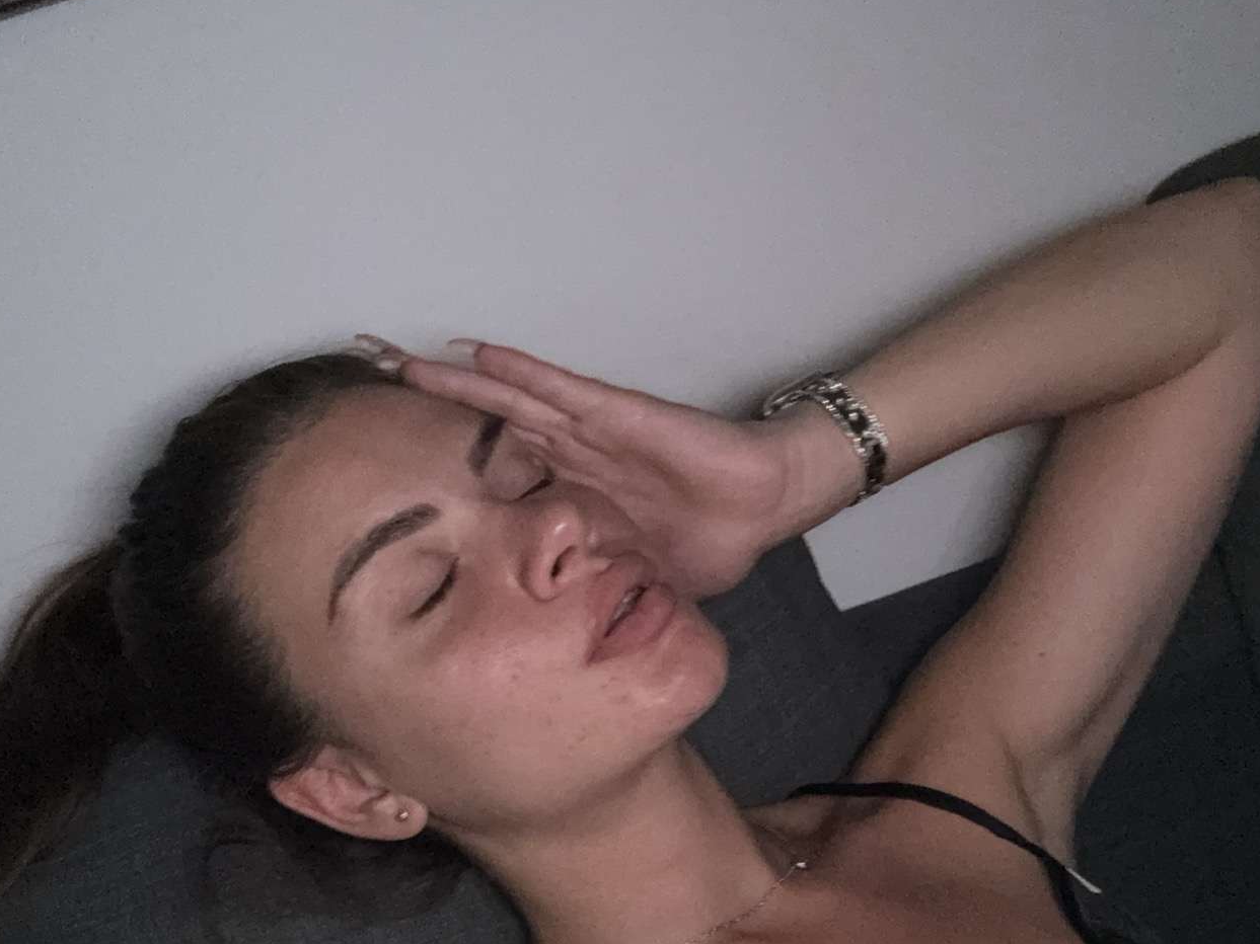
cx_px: 564
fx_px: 1347
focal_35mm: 37
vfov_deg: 38.2
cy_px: 635
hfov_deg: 50.1
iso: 320
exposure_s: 1/25
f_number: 1.9
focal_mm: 2.69
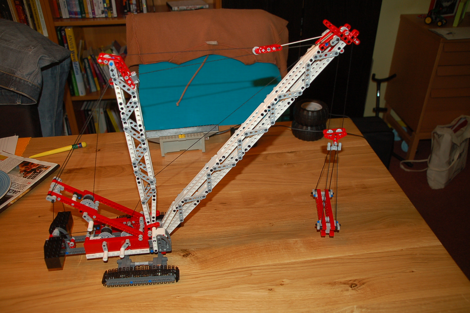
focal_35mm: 33
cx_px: 235
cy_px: 156
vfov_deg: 39.9
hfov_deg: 57.3
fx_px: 430
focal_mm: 22
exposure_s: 1/60
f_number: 4
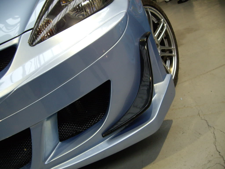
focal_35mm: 38
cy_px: 84
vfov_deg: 37.7
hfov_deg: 49.0
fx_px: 247
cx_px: 112
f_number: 2.7
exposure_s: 1/10
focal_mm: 6.2
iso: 200
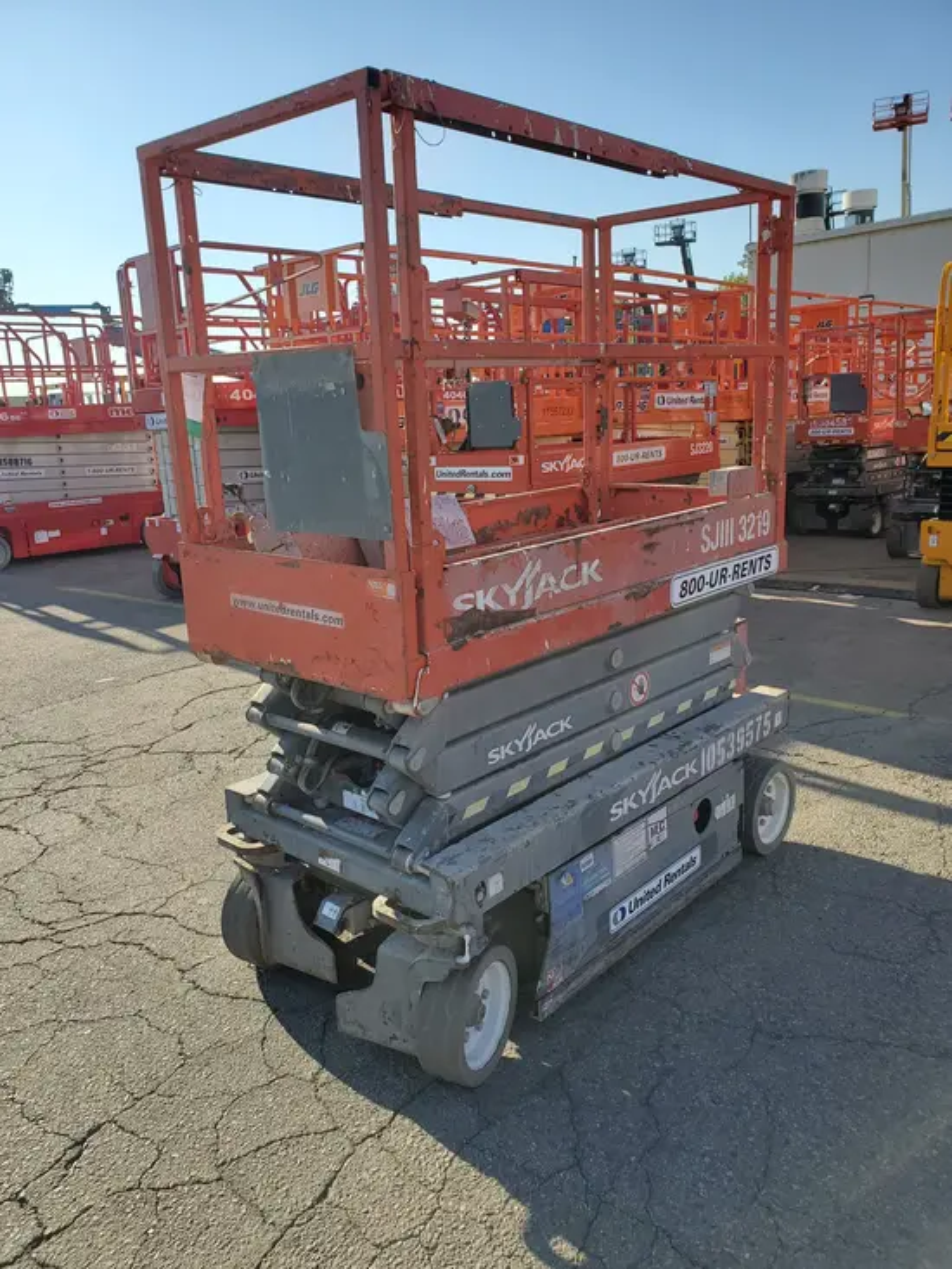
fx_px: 953
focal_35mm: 26
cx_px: 476
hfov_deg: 53.1
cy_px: 634
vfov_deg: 67.3
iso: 50
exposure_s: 1/1147
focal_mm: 4.3
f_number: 2.4
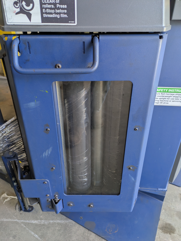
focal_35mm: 25
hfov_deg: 54.9
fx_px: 174
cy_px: 120
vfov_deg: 69.4
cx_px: 90
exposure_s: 1/60
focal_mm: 5.43
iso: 97
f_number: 1.89
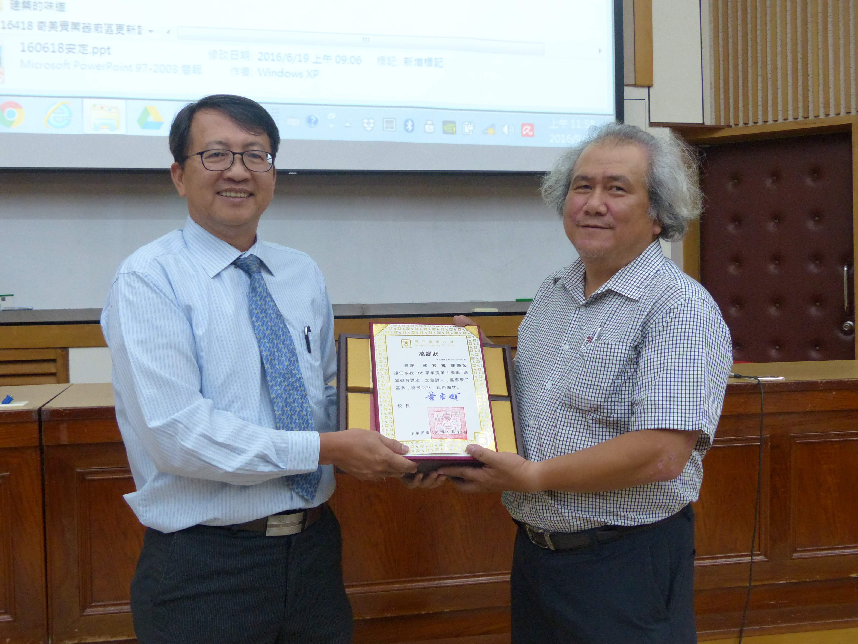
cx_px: 429
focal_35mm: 39
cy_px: 322
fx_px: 967
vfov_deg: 36.8
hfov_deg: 47.9
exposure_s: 1/60
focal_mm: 7
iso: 320
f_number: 2.8
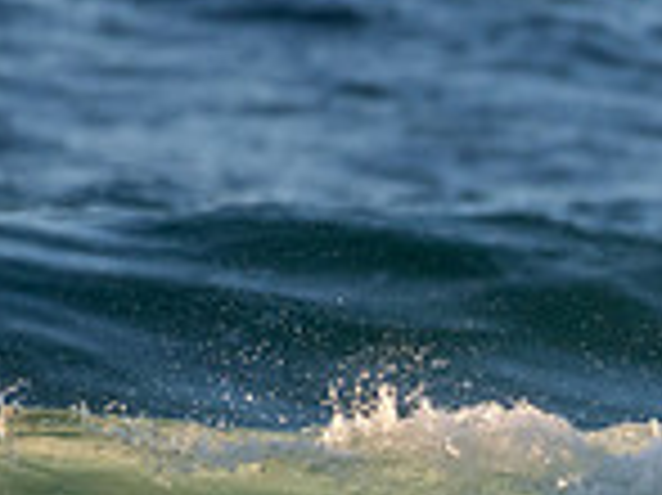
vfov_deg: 0.5
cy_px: 587
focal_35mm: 2848
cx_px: 937
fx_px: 54421
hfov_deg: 0.7
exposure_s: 1/1250
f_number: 5.6
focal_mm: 500
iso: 800
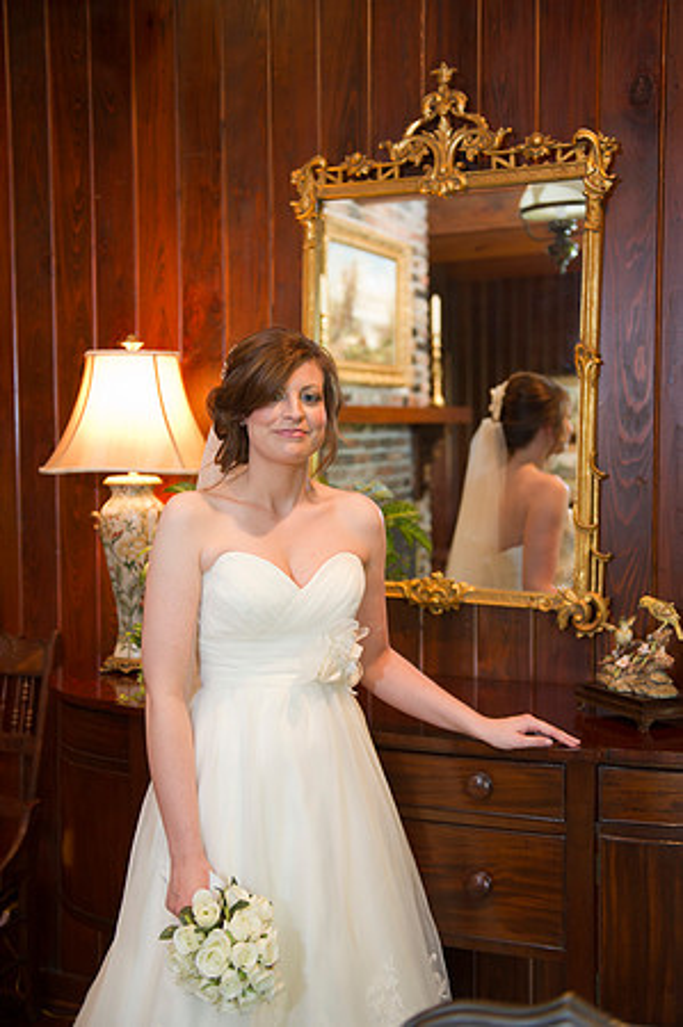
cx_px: 342
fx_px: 1198
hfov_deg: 31.8
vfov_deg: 46.4
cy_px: 514
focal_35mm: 42
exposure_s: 1/80
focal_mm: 42
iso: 1250
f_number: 2.8
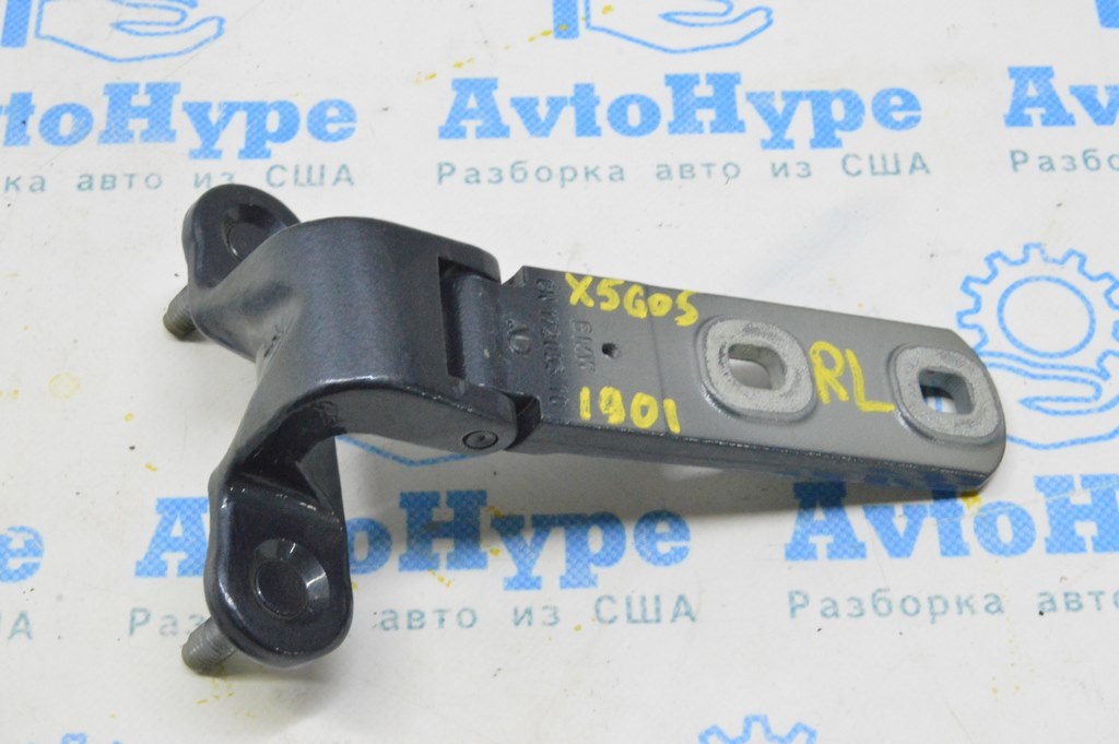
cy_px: 372
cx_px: 560
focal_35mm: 63
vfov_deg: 21.5
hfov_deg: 31.9
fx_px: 1957
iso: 6400
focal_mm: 42
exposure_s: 1/20
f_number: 20
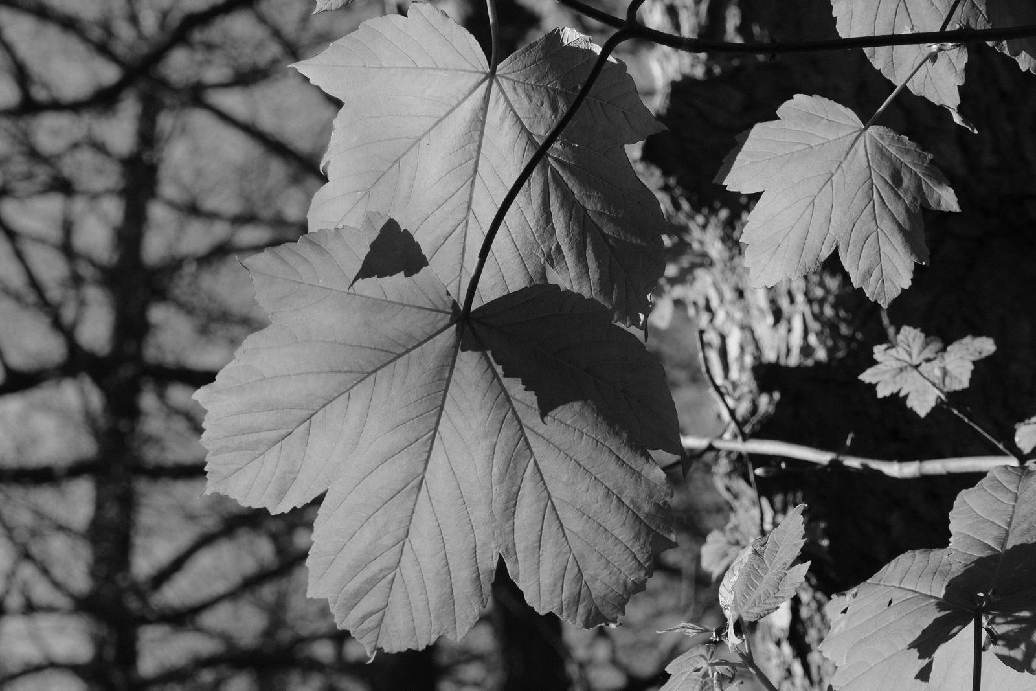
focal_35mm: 120
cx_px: 518
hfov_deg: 17.1
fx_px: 3453
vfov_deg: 11.4
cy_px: 346
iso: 640
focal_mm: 80
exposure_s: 1/350
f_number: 8
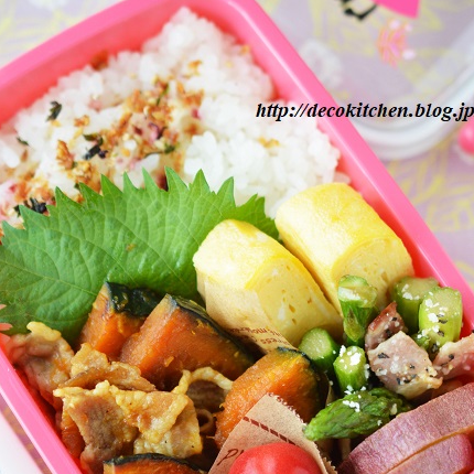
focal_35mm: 83
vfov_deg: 20.8
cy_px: 333
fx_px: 1286
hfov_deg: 20.9
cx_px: 255
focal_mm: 40
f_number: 3
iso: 560
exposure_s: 1/60
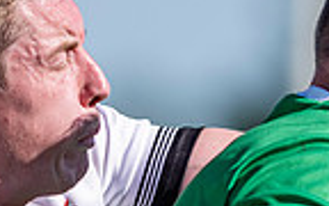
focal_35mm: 1847
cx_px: 210
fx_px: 16561
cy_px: 285
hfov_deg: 1.1
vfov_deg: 0.7
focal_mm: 300
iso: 100
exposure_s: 1/2500
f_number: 2.8
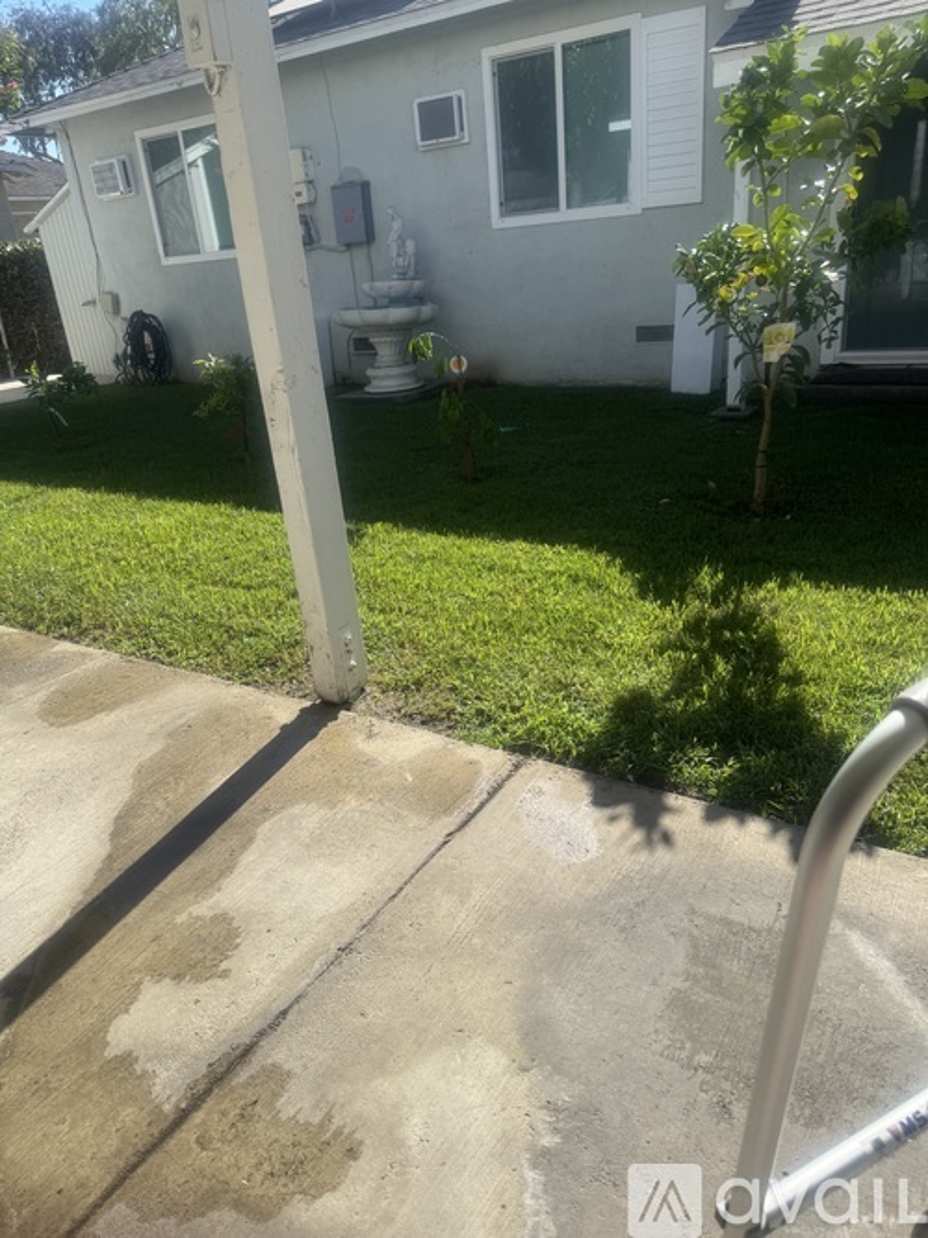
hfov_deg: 56.8
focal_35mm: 24
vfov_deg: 71.6
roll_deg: +7.9
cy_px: 619
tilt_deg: -23.0
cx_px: 464
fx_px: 858
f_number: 1.78
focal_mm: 6.76
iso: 80
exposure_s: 1/2959
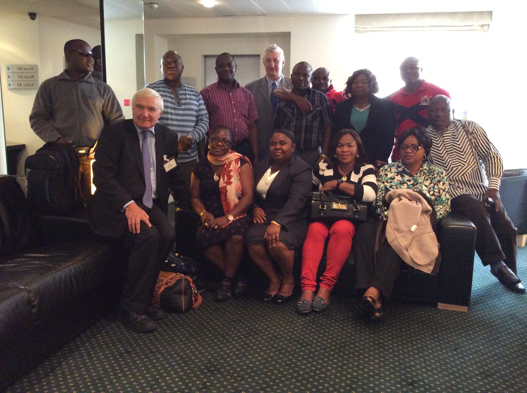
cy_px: 196
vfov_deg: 42.8
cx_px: 264
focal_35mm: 33
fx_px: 502
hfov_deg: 55.4
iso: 320
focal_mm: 3.3
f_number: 2.4
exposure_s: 1/24
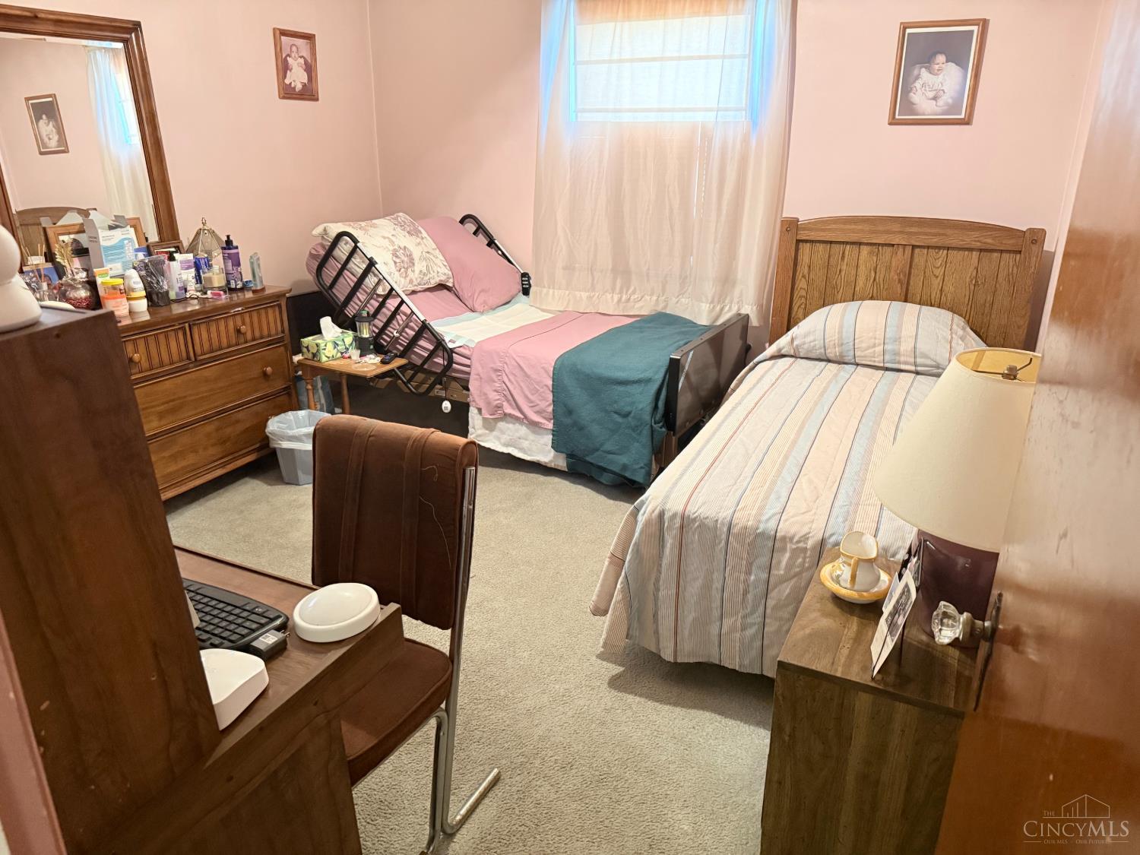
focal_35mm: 24
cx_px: 570
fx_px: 790
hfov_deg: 71.6
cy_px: 428
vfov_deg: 56.8
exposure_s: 1/40
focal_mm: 6.76
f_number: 1.78
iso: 800
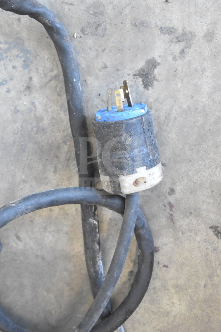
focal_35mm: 82
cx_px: 110
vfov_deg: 24.6
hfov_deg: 16.6
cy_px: 166
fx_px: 760
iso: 6400
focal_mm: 55
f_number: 6.3
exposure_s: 1/160
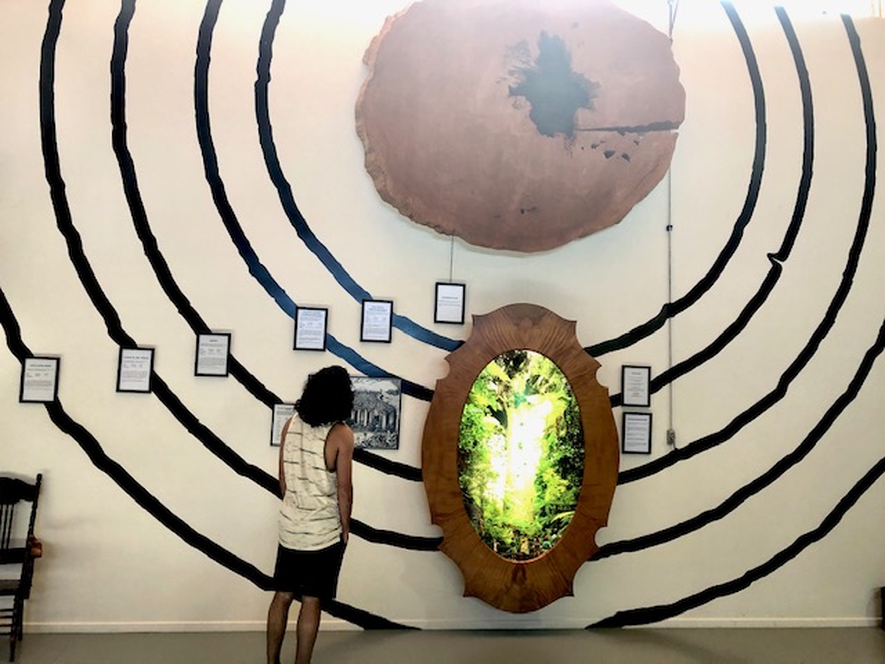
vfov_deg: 49.7
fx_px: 716
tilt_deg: +7.7
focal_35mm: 28
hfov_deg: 63.4
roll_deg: -1.6
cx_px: 442
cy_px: 332
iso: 32
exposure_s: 1/25
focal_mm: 4
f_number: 1.8
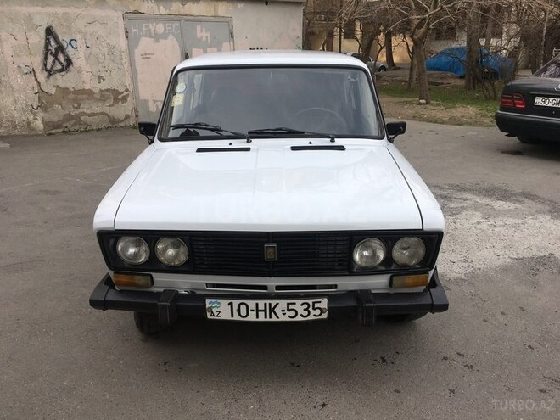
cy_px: 210
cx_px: 280
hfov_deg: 61.7
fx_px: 469
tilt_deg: -17.9
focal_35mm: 29
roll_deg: +0.9
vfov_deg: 48.2
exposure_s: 1/836
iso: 25
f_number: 2.2
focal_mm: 4.15
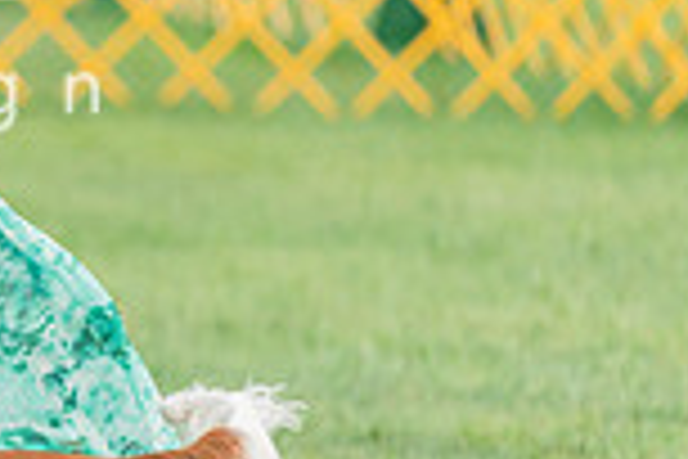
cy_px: 227
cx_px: -459
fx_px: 12918
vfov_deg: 2.0
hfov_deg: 3.0
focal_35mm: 676
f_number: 2.8
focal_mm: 178
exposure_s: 1/640
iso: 1000
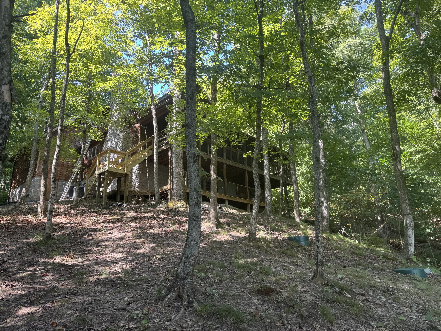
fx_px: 306
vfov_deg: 56.8
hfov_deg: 71.6
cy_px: 166
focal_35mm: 24
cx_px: 220
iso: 64
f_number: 1.78
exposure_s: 1/150
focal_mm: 6.76
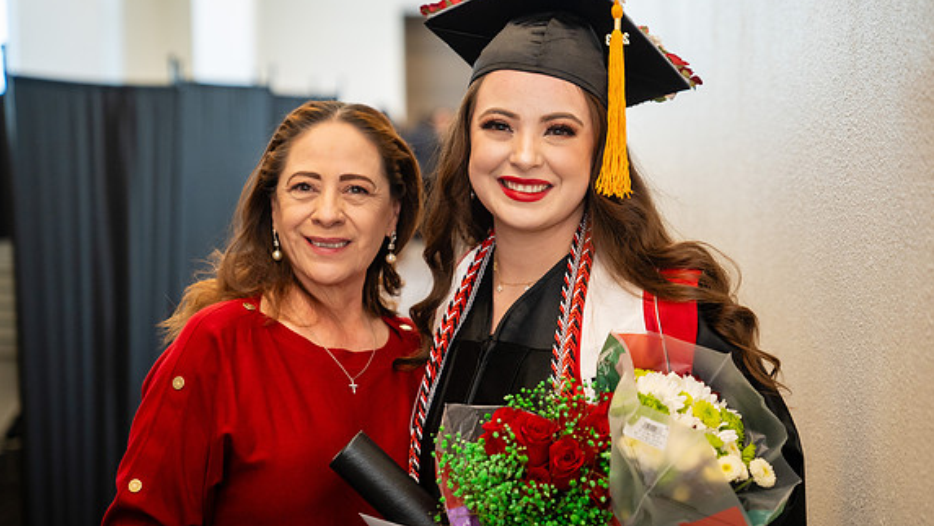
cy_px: 238
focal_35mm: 81
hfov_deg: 26.2
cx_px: 508
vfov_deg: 14.9
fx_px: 2007
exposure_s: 1/160
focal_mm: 70
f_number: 2.8
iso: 1250
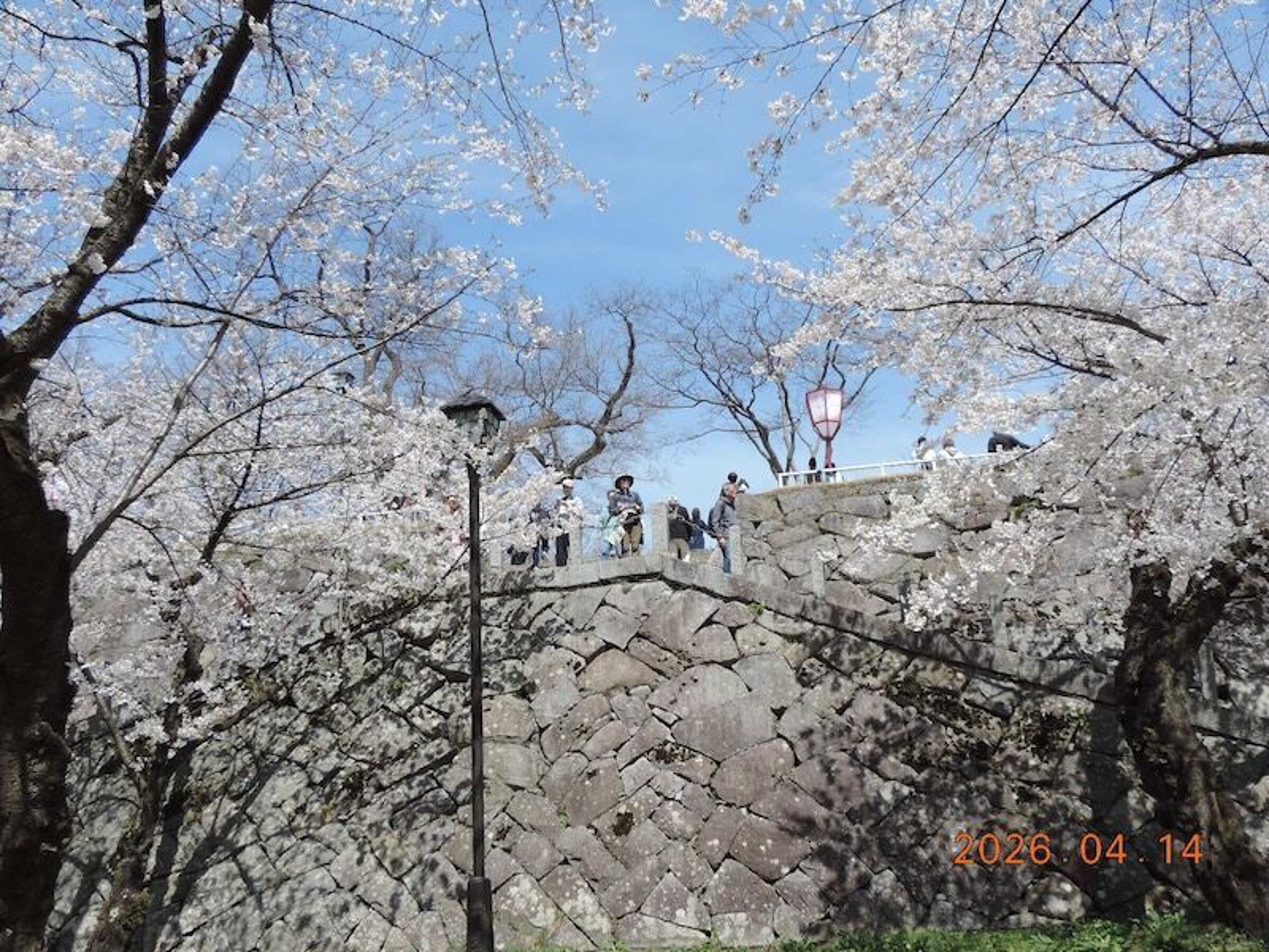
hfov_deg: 60.0
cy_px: 476
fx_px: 1100
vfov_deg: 46.8
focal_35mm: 30
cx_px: 634
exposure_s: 1/800
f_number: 3.1
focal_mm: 5.3
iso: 80
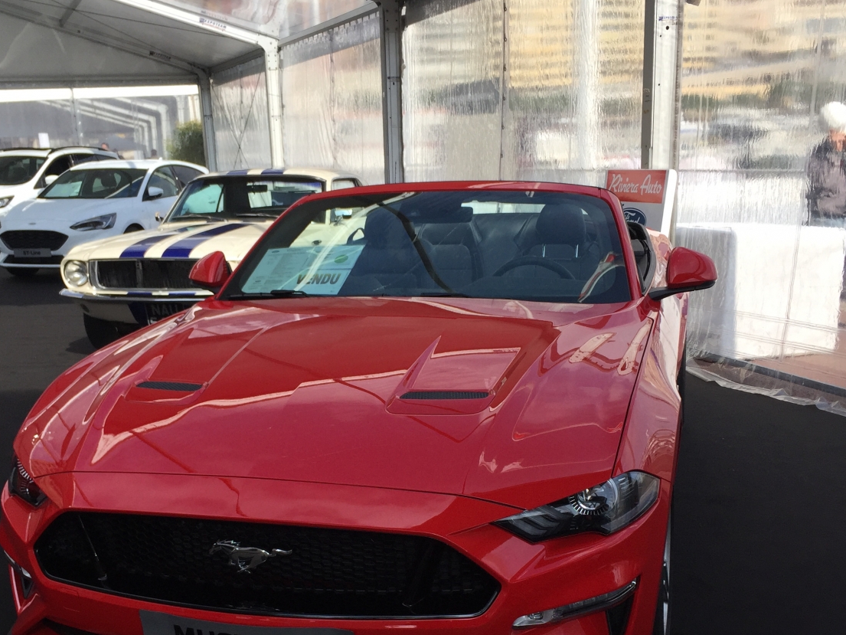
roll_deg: +2.0
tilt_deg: -15.5
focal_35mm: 42
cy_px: 441
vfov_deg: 33.9
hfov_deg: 44.7
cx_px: 368
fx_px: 1027
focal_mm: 4.15
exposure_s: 1/1412
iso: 32
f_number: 2.2
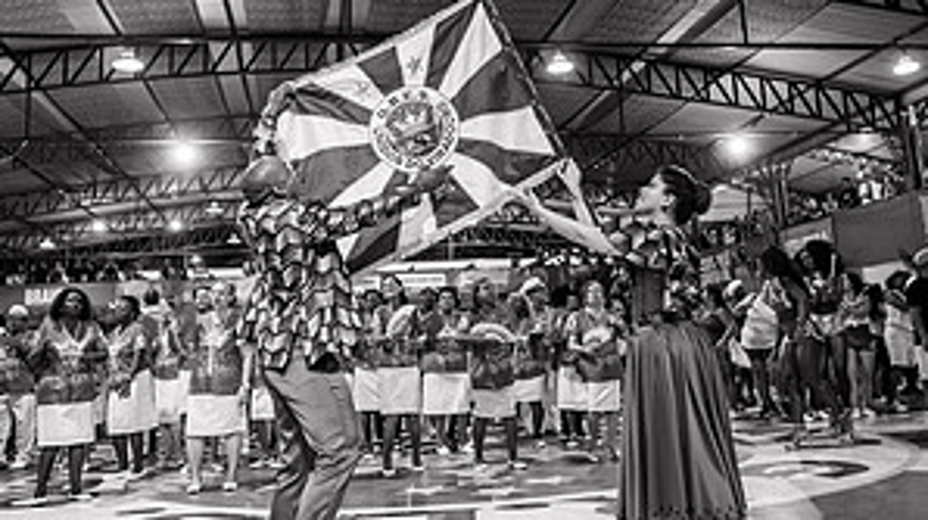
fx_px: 934
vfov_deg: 30.7
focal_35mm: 38
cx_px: 464
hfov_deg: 52.8
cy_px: 153
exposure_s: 1/250
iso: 1600
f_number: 1.8
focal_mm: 24
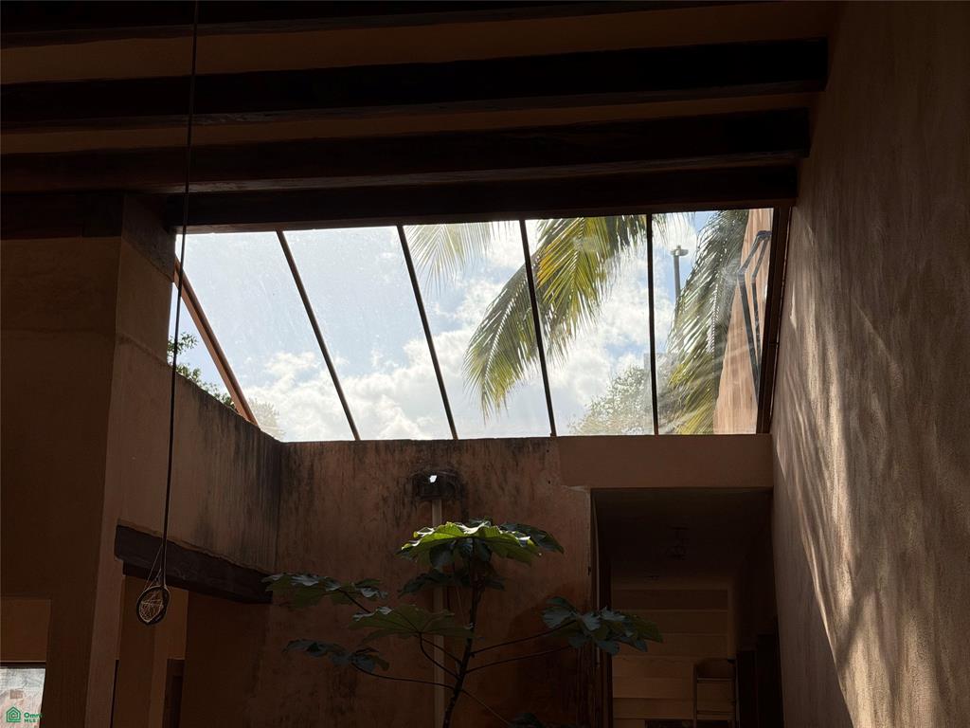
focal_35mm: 48
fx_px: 1345
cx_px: 485
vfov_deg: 30.3
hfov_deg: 39.7
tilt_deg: +13.7
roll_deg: -0.2
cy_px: 364
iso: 64
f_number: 1.78
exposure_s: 1/8772
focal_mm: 6.76
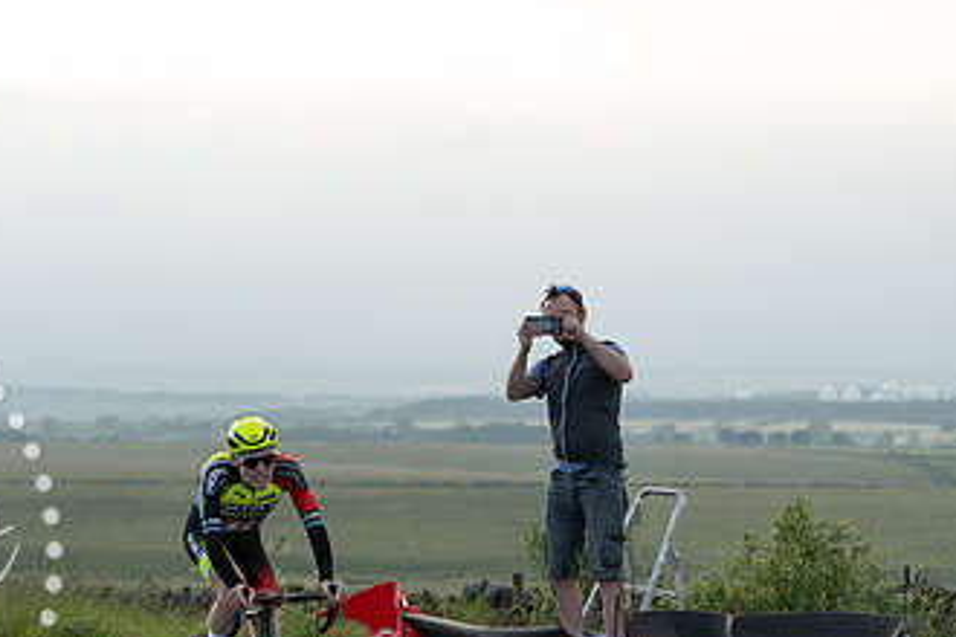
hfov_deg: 16.6
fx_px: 3266
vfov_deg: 11.1
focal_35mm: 123
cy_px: 407
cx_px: 240
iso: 400
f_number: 3.2
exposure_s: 1/1250
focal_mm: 70
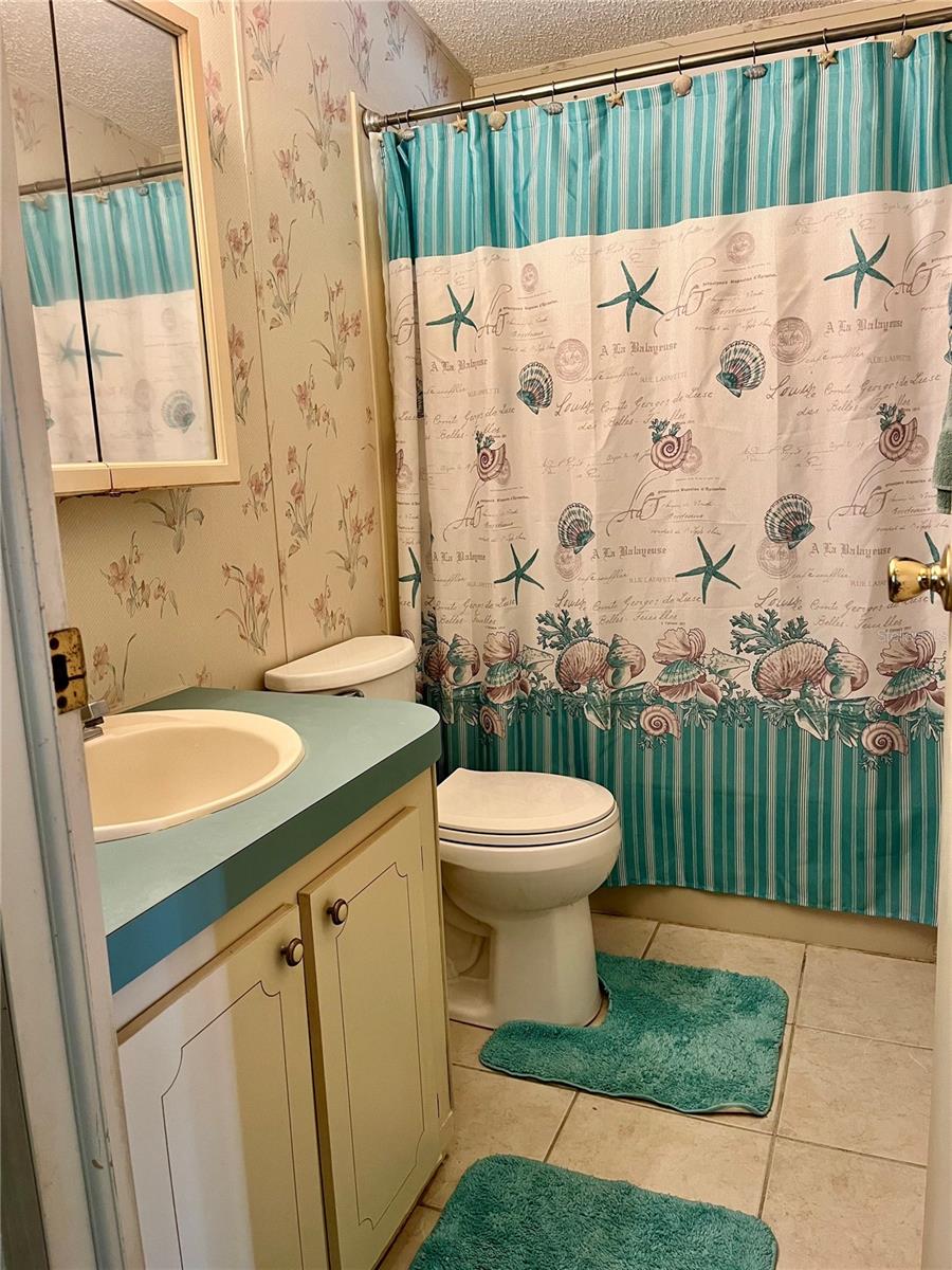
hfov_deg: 53.1
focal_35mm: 26
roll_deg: +3.1
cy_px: 635
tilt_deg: -10.2
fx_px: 953
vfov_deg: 67.3
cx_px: 476
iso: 125
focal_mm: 5.1
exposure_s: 1/60
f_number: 1.6
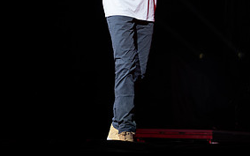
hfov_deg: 12.1
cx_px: 198
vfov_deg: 7.5
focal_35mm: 173
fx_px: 1179
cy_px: -26
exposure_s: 1/250
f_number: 2.8
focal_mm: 70
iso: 640
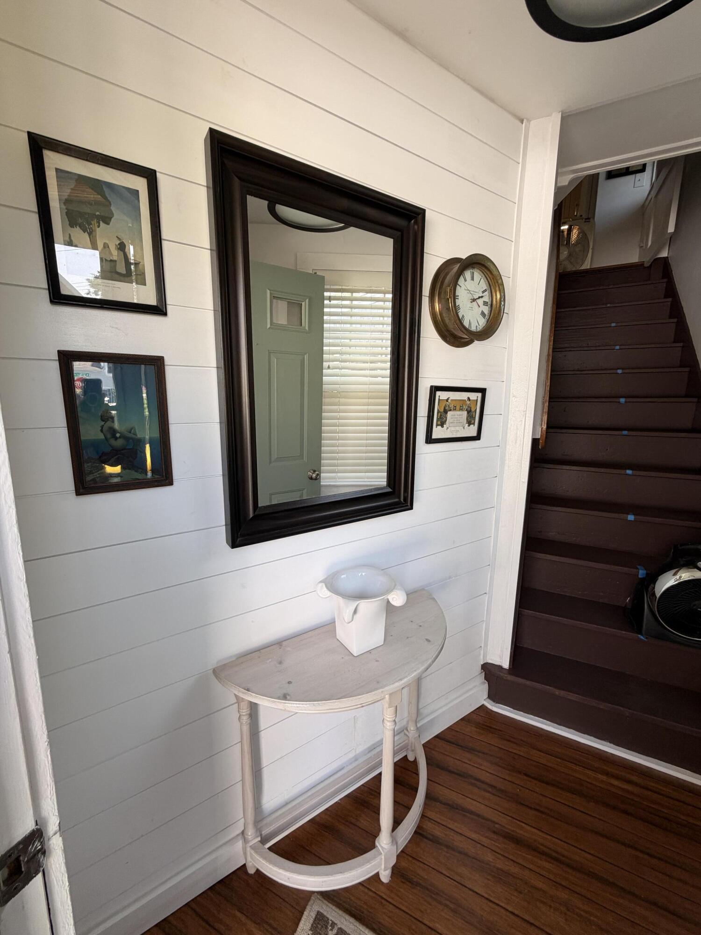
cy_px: 468
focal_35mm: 14
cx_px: 350
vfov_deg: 102.1
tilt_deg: -10.0
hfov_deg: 85.7
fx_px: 378
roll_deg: -1.0
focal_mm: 2.22
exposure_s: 1/121
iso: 80
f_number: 2.2
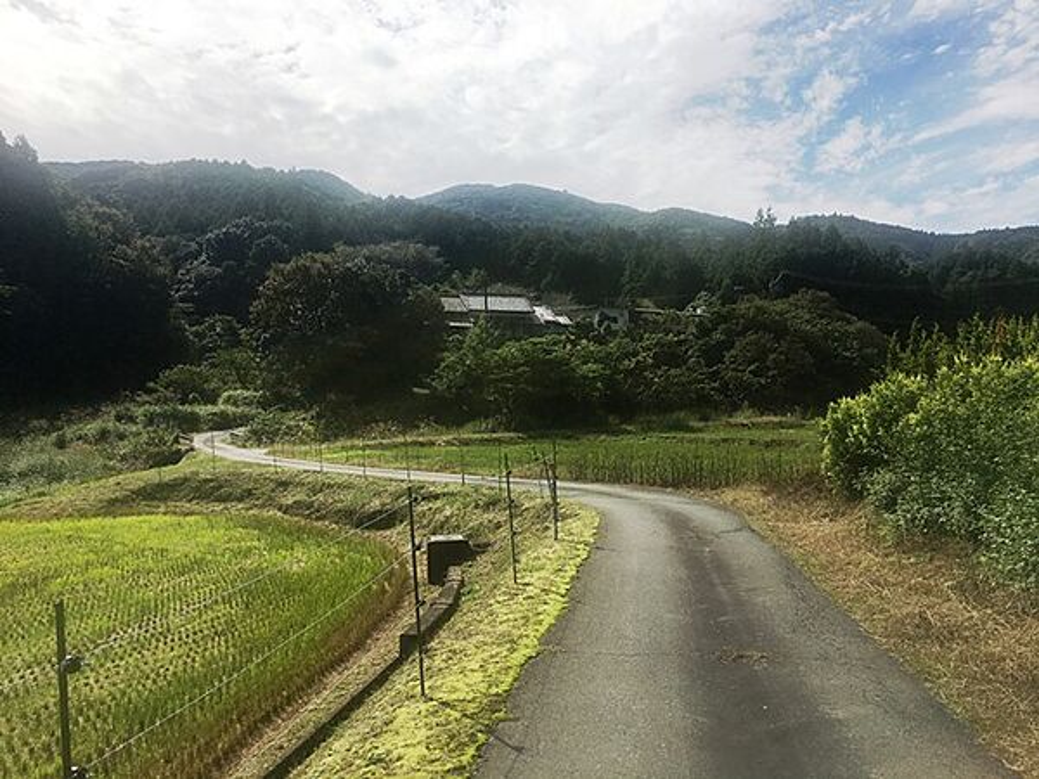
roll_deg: -0.5
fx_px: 870
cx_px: 520
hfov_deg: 61.7
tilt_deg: +1.3
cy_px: 390
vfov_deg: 48.2
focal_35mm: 29
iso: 25
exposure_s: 1/3344
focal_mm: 4.15
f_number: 2.2
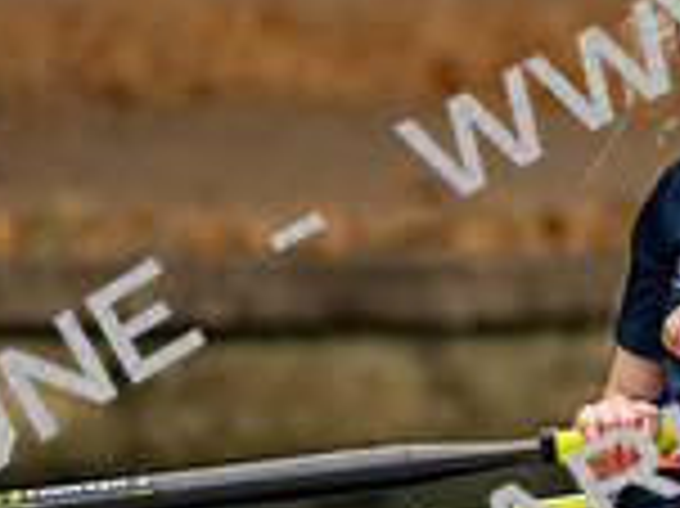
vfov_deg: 1.0
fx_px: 29089
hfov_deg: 1.3
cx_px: 955
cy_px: 209
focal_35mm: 1482
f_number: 4.5
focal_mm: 400
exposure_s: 1/2500
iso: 2000
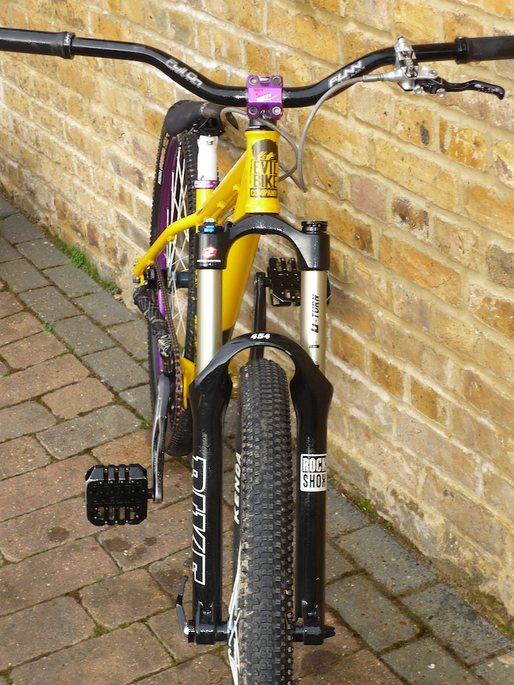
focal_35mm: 67
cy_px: 342
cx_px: 257
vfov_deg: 29.0
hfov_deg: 21.9
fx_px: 1326
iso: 100
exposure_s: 1/60
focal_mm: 11.1
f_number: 3.9
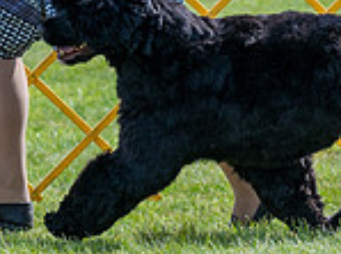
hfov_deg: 2.7
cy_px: -191
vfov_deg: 2.0
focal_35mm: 726
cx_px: 30
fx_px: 7135
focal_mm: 152
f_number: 5
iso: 400
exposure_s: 1/1600
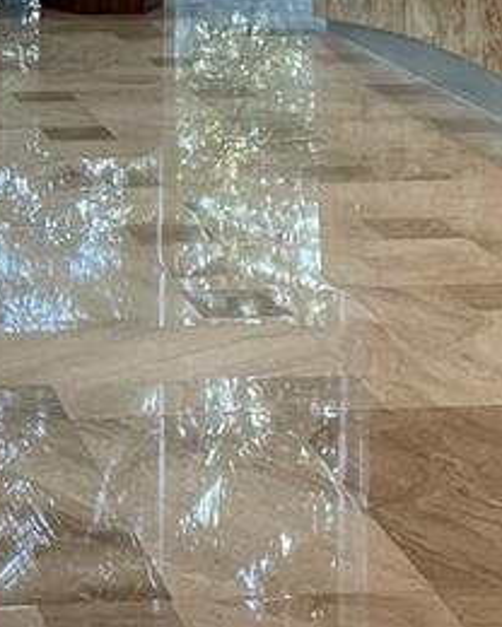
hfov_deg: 12.7
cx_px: -186
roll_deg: +1.4
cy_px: -104
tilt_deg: -5.3
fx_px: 2173
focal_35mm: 117
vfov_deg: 15.9
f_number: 1.6
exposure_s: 1/120
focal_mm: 4.2
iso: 50
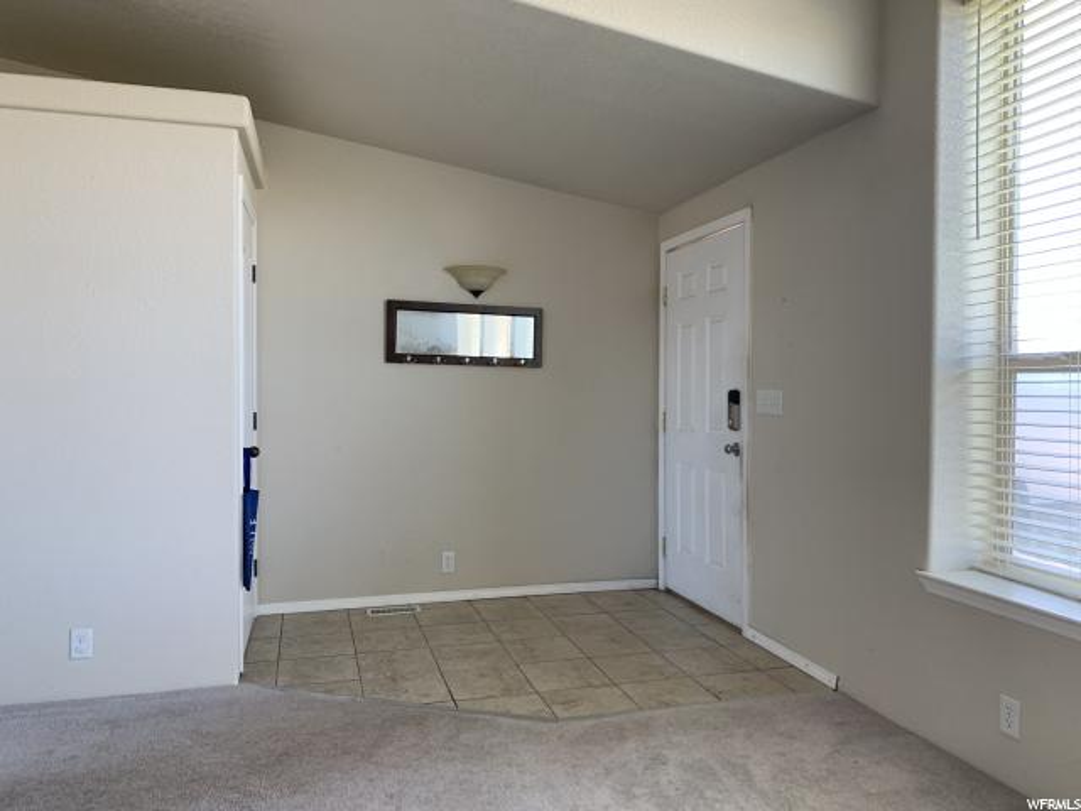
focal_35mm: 26
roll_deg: +0.0
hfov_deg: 67.3
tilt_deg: -0.4
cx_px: 540
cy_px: 406
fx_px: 812
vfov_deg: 53.1
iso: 100
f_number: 1.8
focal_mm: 4.25
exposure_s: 1/120
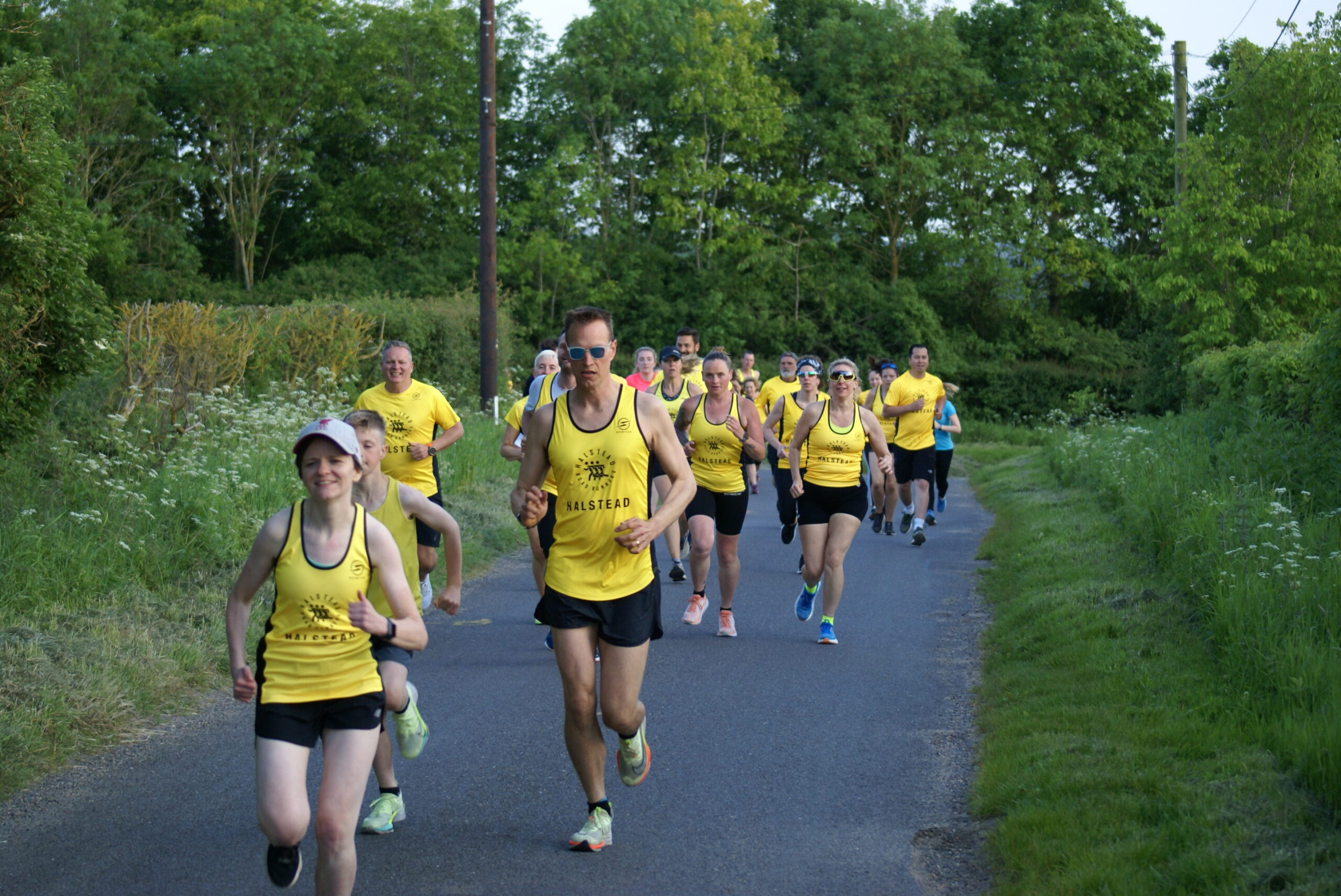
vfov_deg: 12.2
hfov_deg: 18.2
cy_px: 448
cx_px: 670
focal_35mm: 112
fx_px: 4194
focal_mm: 75
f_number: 4.5
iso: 250
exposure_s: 1/250
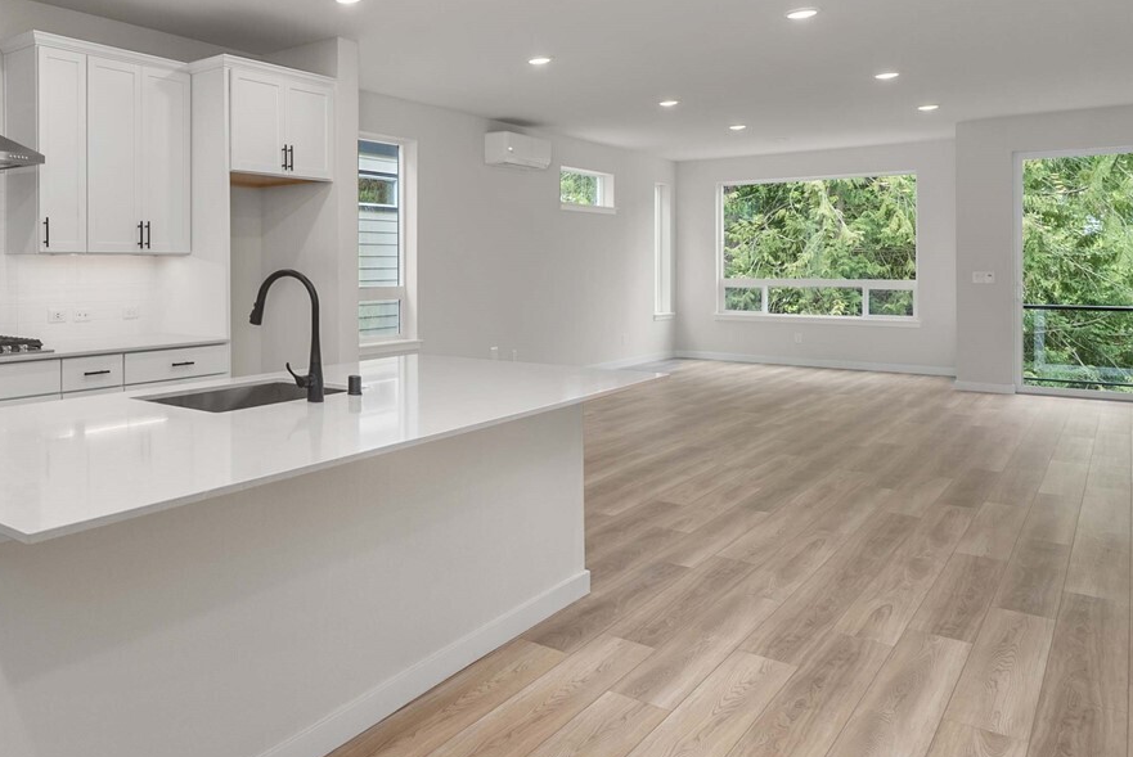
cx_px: 168
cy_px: 288
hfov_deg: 62.8
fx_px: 787
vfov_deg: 50.9
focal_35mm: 25
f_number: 7.1
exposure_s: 1/15
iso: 1000
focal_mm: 13
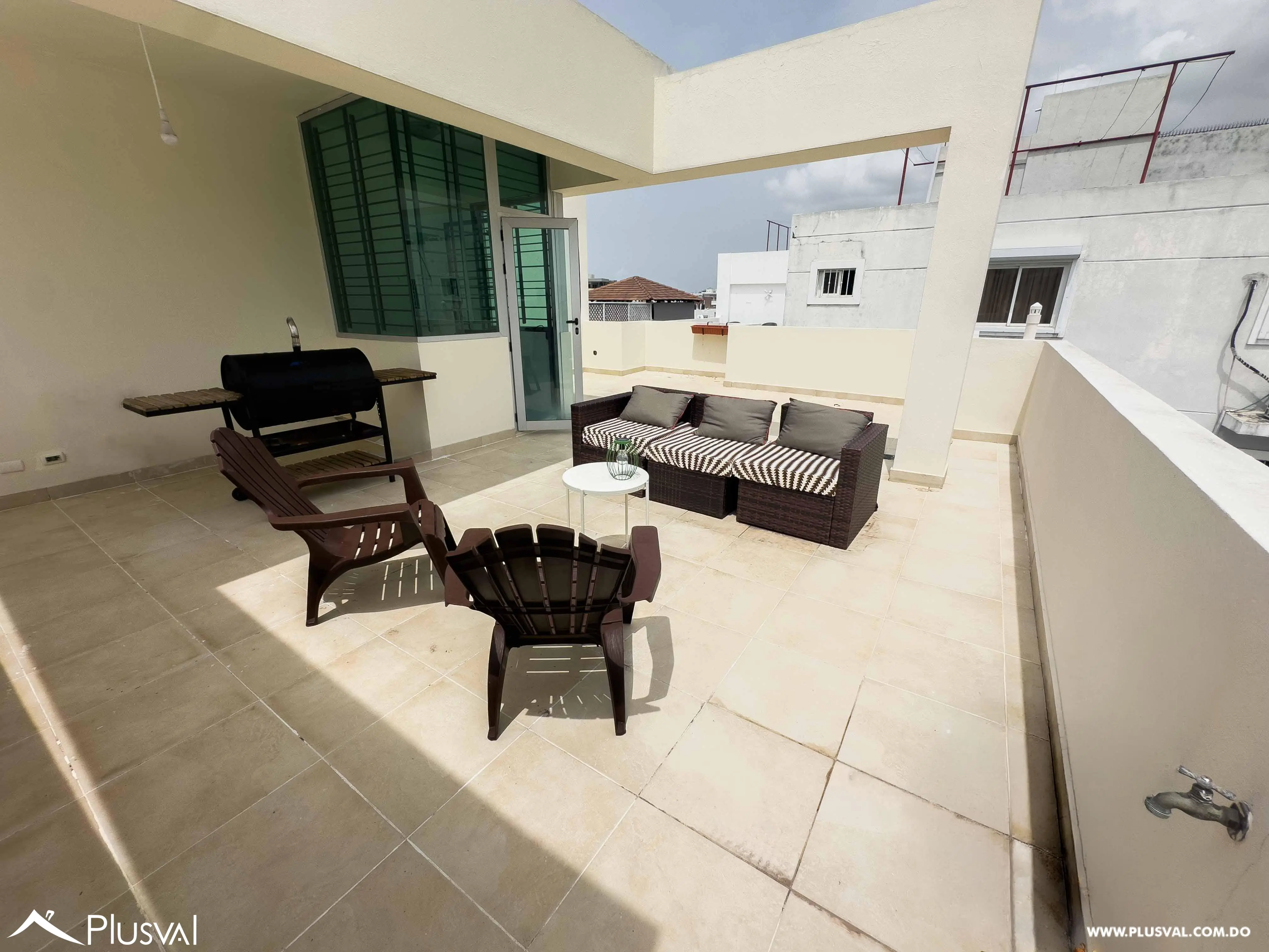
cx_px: 634
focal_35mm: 14
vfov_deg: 85.7
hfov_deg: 102.1
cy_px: 476
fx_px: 513
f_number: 2.2
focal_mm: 2.22
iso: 50
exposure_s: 1/1800
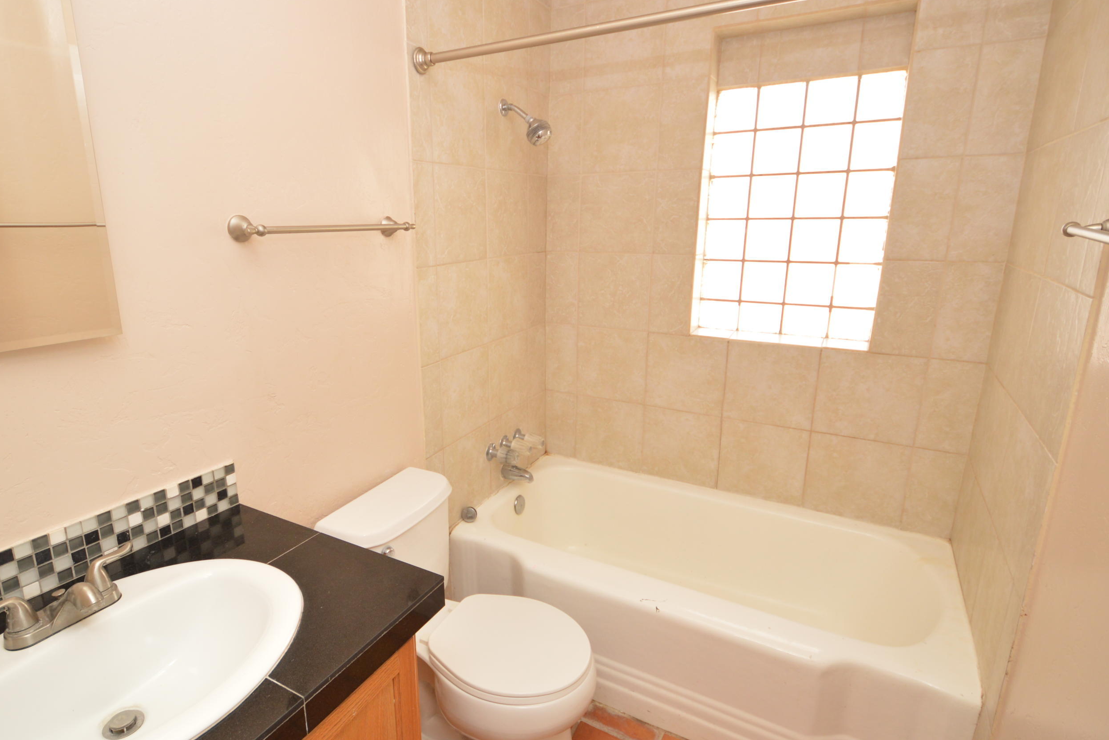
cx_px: 507
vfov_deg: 67.4
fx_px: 554
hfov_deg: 89.8
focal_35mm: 18
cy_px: 366
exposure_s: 1/60
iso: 400
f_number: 4
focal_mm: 10
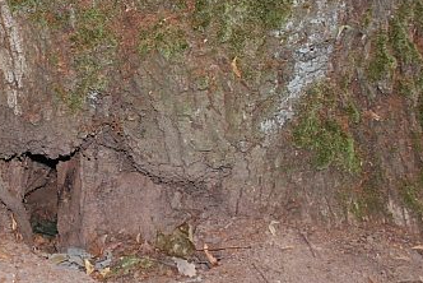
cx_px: 60
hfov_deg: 25.9
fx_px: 894
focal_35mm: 76
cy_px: 124
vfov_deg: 18.0
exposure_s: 1/60
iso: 1600
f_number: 5.6
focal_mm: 24
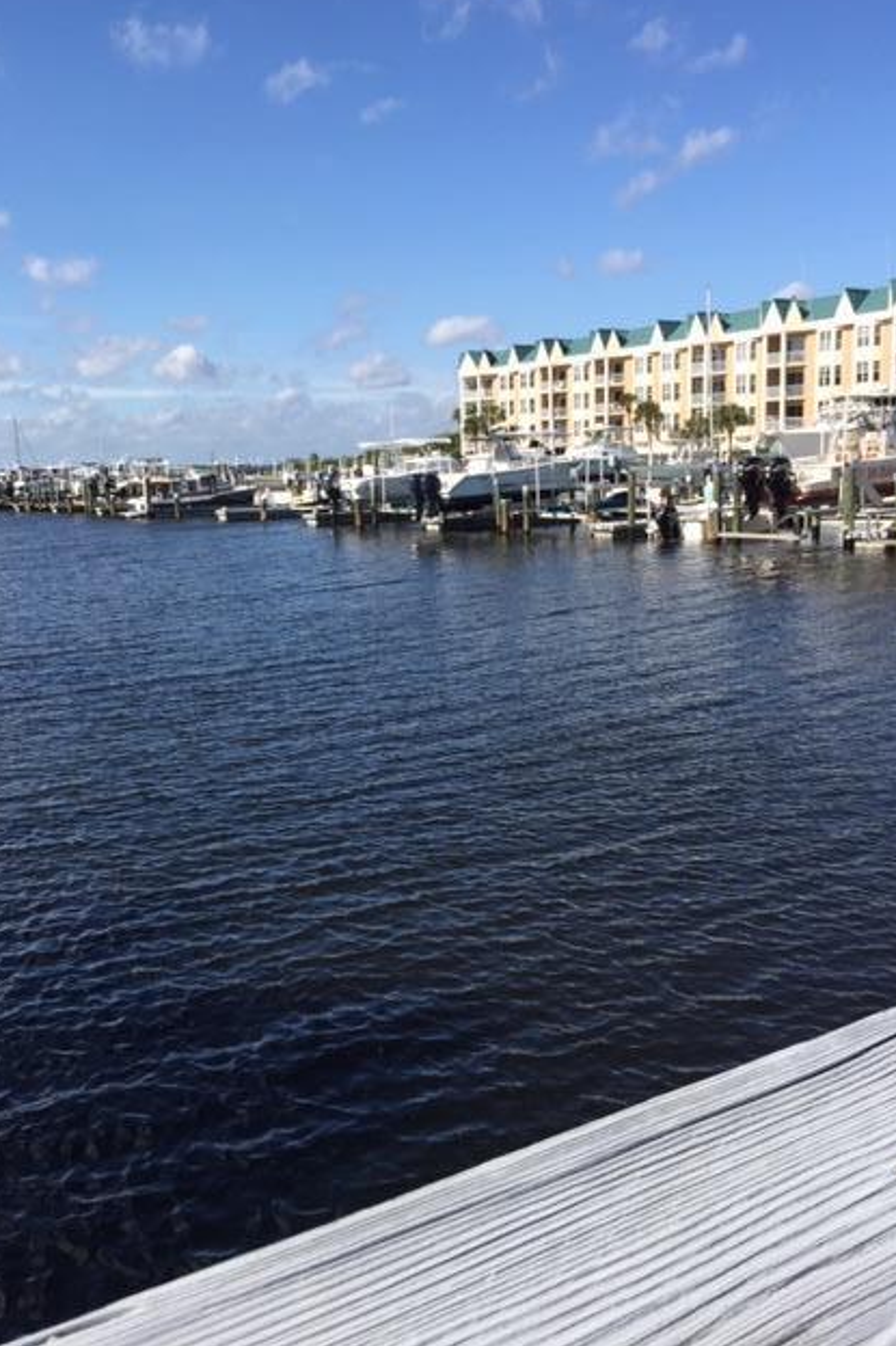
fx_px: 1158
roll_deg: +1.8
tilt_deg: -10.6
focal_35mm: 31
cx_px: 402
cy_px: 661
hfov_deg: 42.3
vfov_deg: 60.3
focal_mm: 4.15
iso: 32
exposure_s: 1/1647
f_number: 2.2
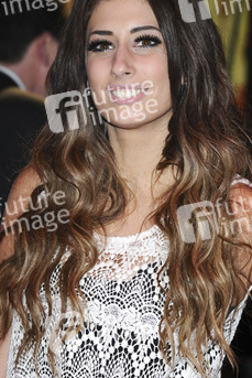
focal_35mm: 184
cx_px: 134
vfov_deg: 11.2
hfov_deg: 7.5
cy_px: 162
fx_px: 1926
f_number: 5
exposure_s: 1/200
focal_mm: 105
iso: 400
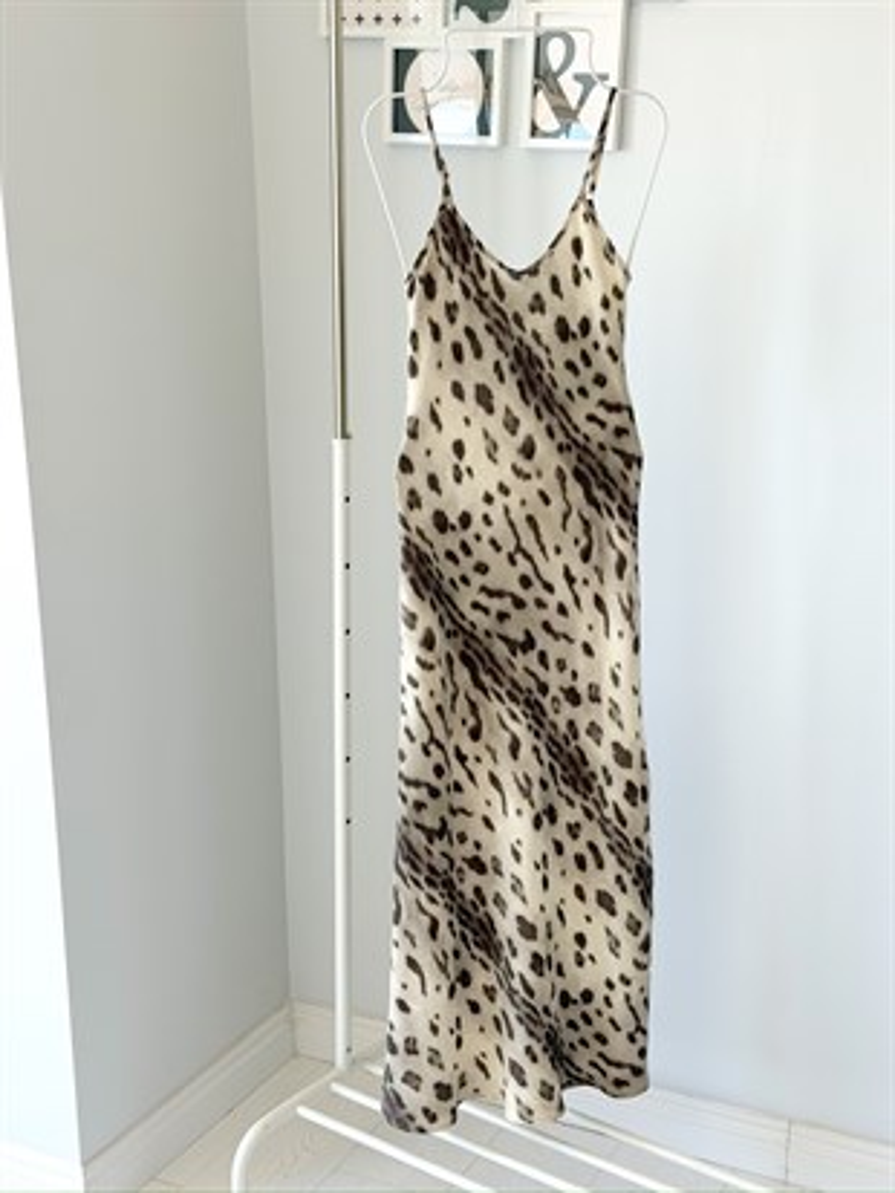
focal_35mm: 48
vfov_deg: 39.6
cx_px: 448
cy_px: 596
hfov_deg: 30.3
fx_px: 1654
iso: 64
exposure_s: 1/121
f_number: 1.78
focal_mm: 6.76
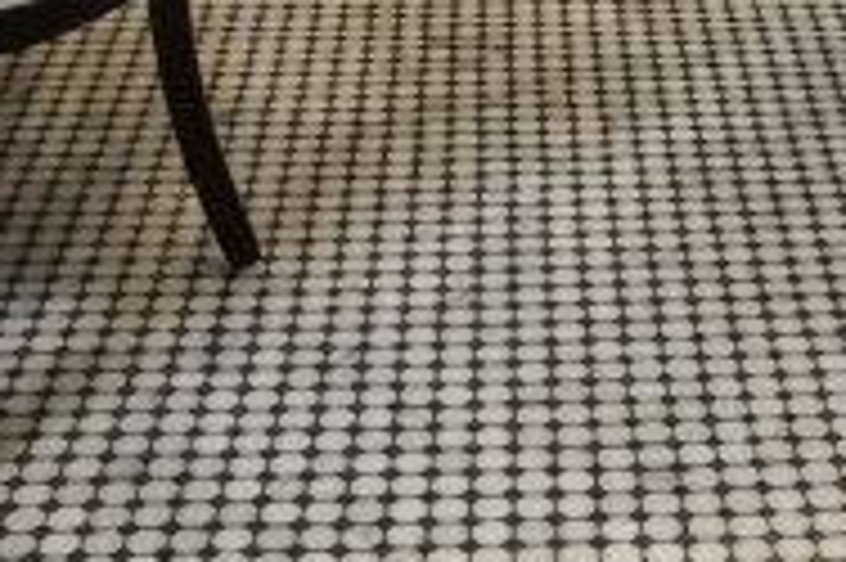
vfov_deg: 10.9
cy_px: -942
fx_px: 2301
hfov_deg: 20.6
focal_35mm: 98
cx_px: 688
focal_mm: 18
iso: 200
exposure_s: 3.2
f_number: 11
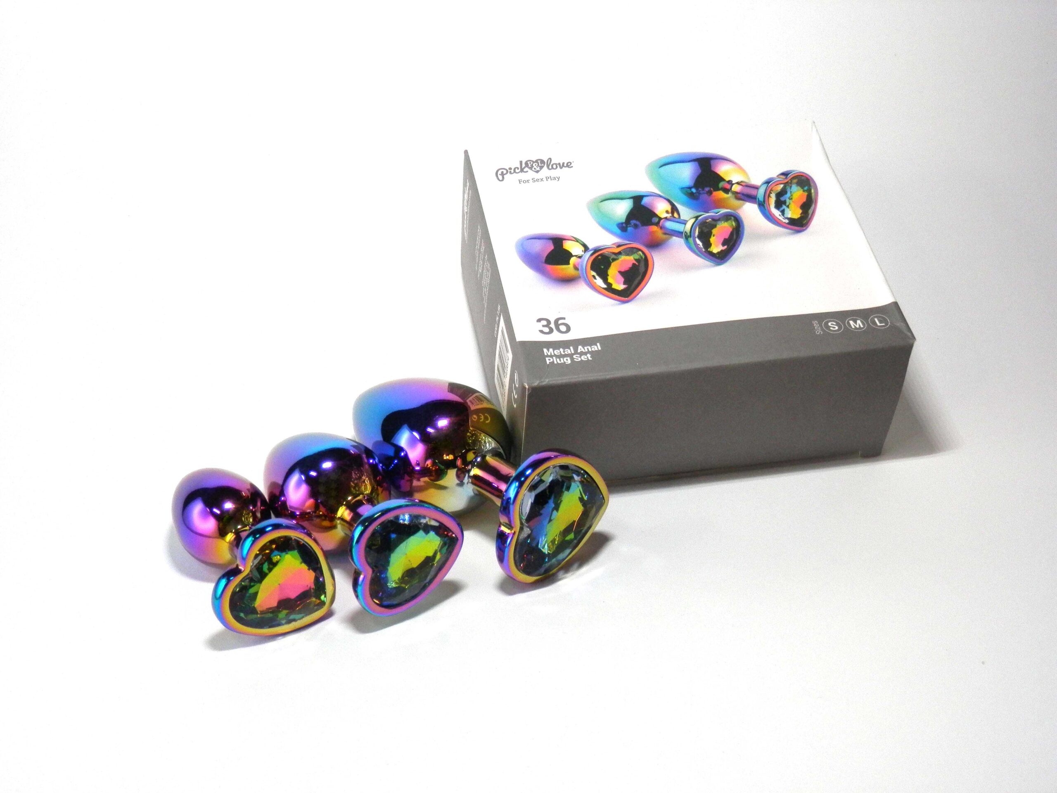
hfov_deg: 38.9
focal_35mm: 49
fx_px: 1496
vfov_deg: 29.7
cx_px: 528
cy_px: 396
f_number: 4
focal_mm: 8.9
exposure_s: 1/80
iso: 160
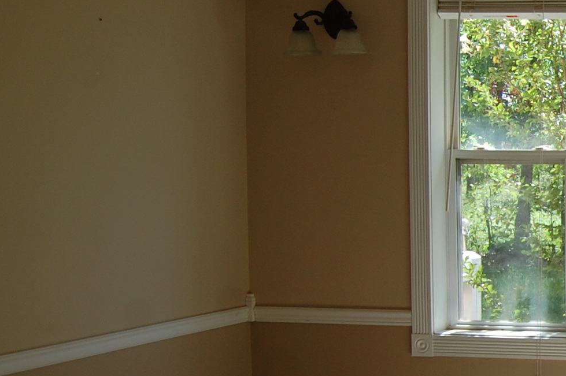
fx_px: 1304
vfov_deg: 16.4
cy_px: 241
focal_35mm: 83
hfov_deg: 20.7
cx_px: 859
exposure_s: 1/160
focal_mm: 18
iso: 200
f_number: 6.3
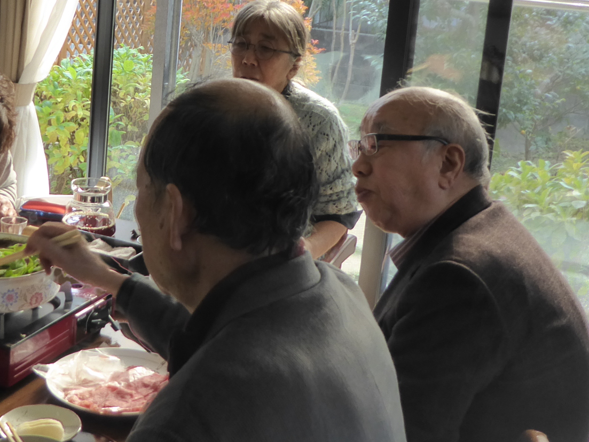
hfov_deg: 32.9
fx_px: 987
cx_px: 192
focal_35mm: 58
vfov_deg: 25.0
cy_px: 110
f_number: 3.3
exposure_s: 1/100
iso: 250
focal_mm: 4.3
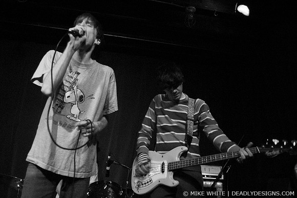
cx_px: 148
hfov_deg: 62.0
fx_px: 247
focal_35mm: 30
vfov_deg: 43.6
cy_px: 99
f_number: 2.8
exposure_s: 1/15
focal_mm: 20
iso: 1600
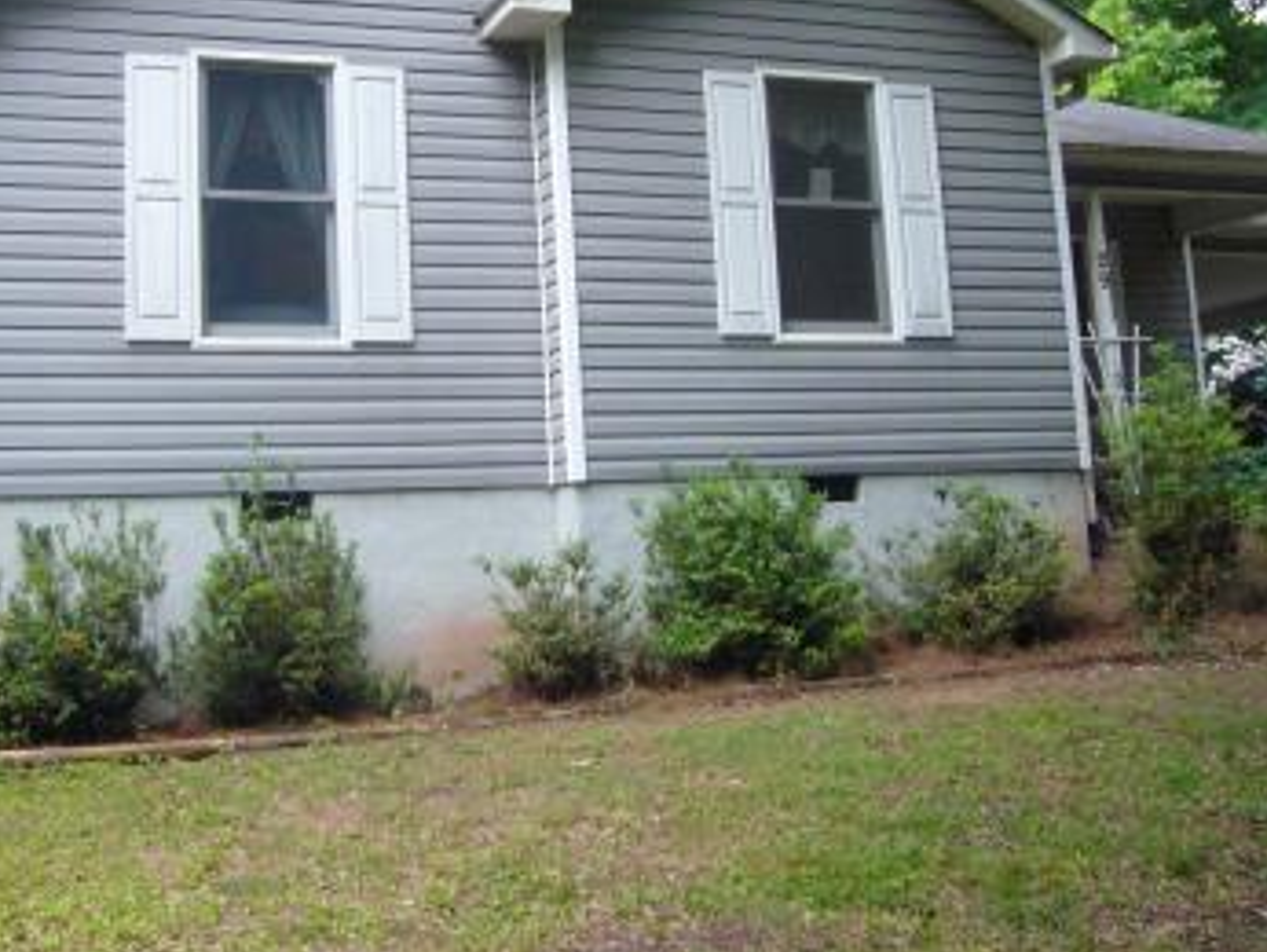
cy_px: 297
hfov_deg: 40.1
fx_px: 1721
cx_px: 461
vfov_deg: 30.6
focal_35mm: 47
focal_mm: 4.6
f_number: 2.8
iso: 200
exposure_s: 1/50
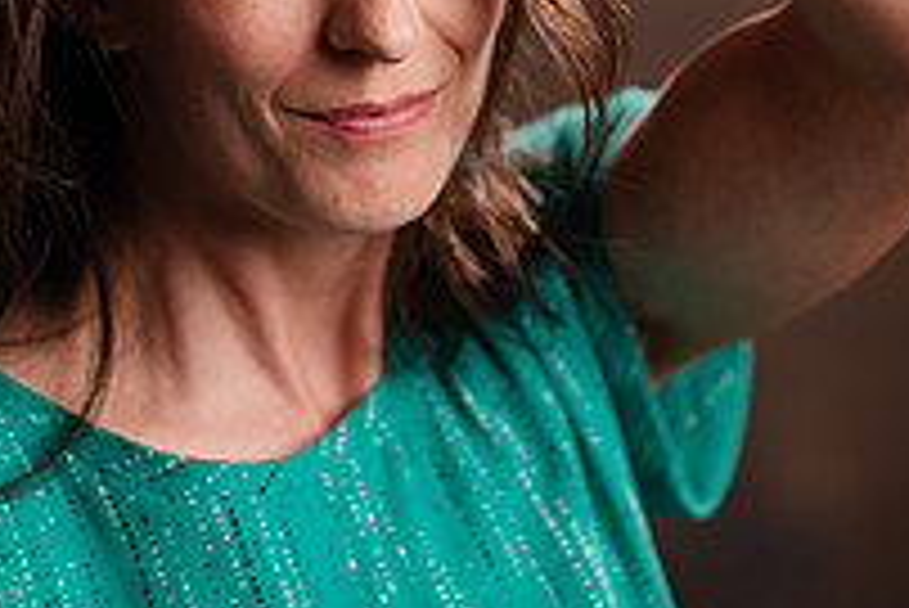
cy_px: 198
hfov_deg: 8.8
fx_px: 5913
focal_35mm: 234
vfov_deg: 5.9
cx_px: 387
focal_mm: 105
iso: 200
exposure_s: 1/160
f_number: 2
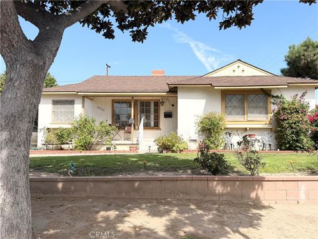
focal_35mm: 24
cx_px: 159
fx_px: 220
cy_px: 120
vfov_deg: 56.8
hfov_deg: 71.6
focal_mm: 6.76
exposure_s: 1/3021
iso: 80
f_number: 1.78
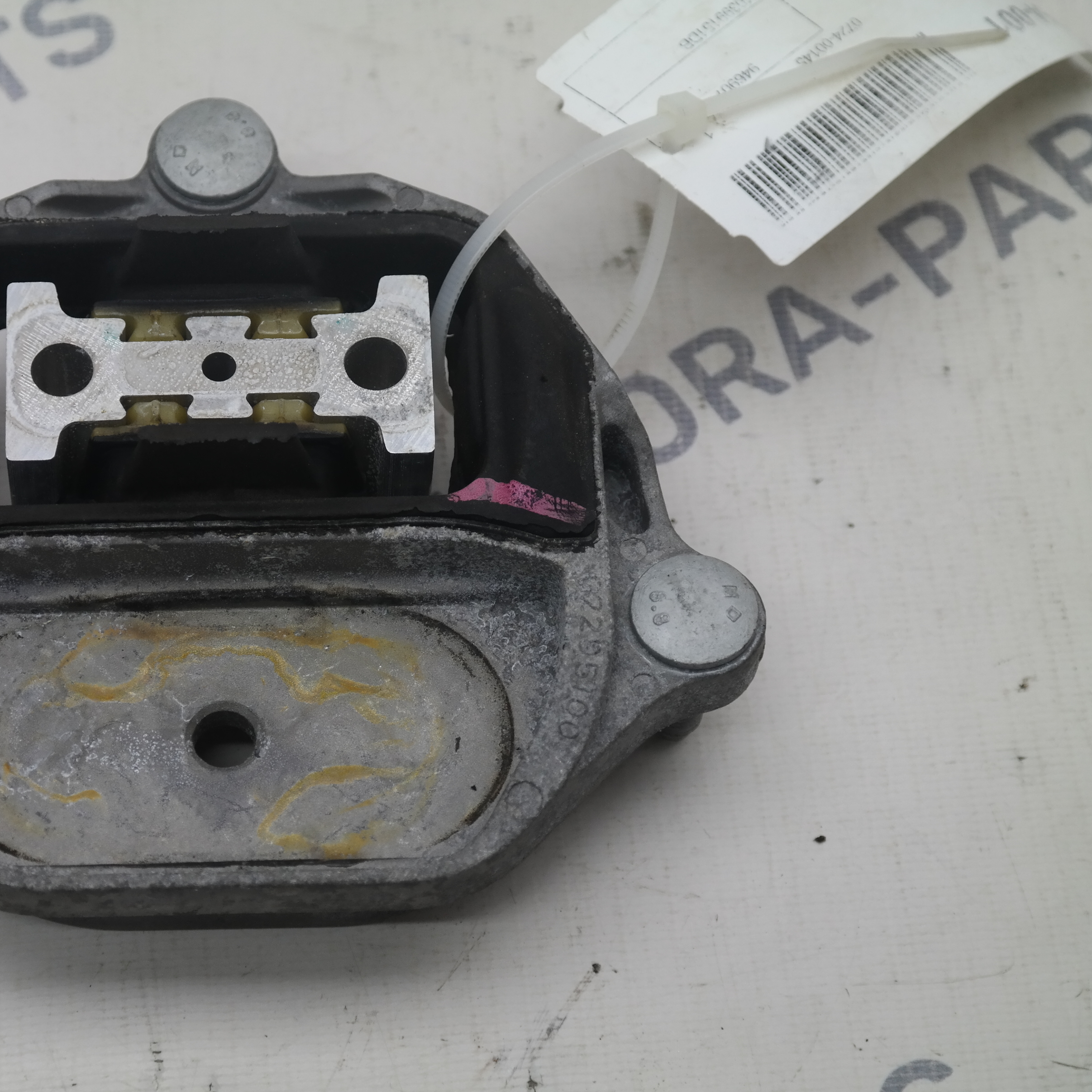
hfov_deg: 15.1
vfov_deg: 15.2
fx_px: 4104
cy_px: 577
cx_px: 246
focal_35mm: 115
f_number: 5.6
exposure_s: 1/80
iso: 400
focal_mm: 55
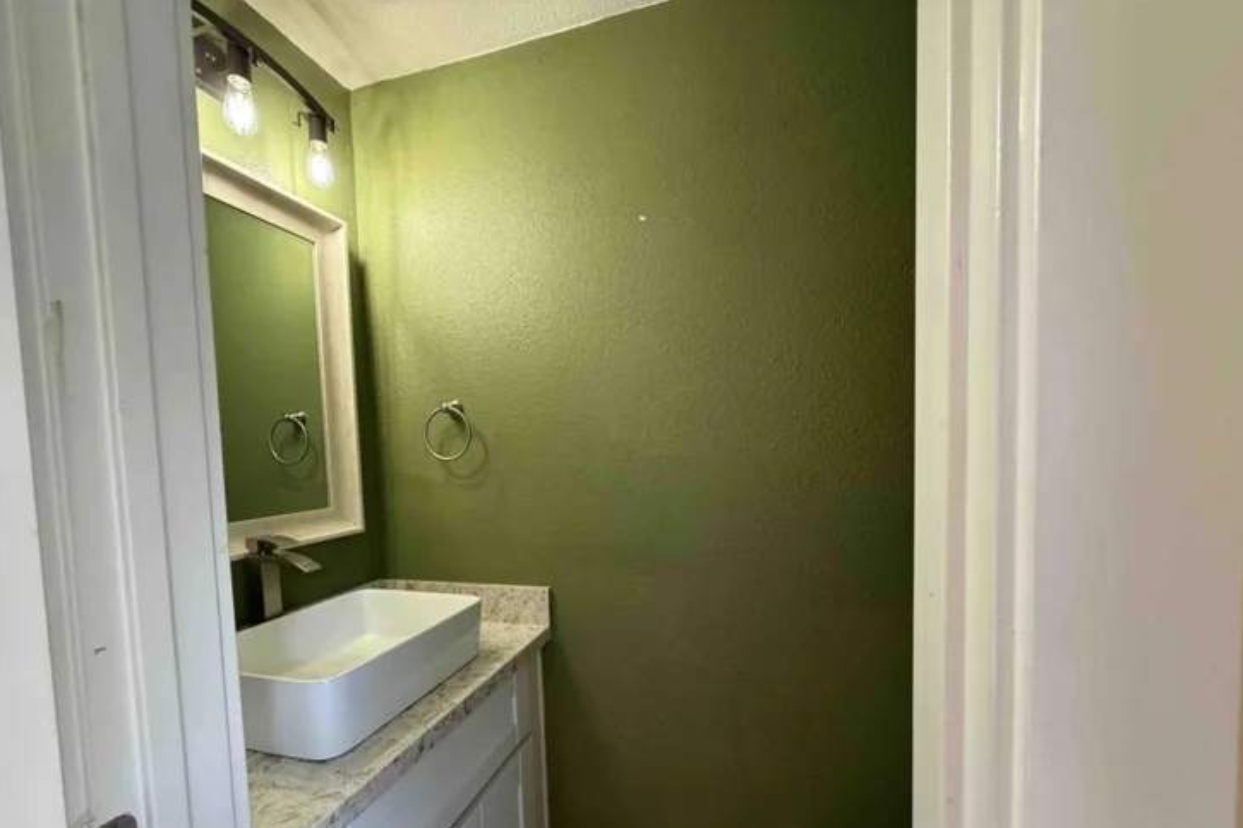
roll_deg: +1.3
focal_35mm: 15
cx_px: 609
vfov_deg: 76.8
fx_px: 518
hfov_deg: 100.4
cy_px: 478
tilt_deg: -3.0
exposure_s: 1/60
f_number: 2.2
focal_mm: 2.22
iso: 250
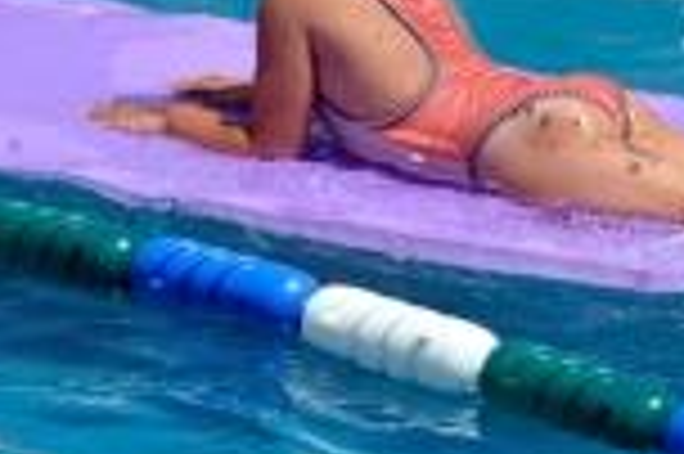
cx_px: 202
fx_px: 8815
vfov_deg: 2.9
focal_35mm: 464
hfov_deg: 4.4
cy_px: -178
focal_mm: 105
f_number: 14
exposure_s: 1/800
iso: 800
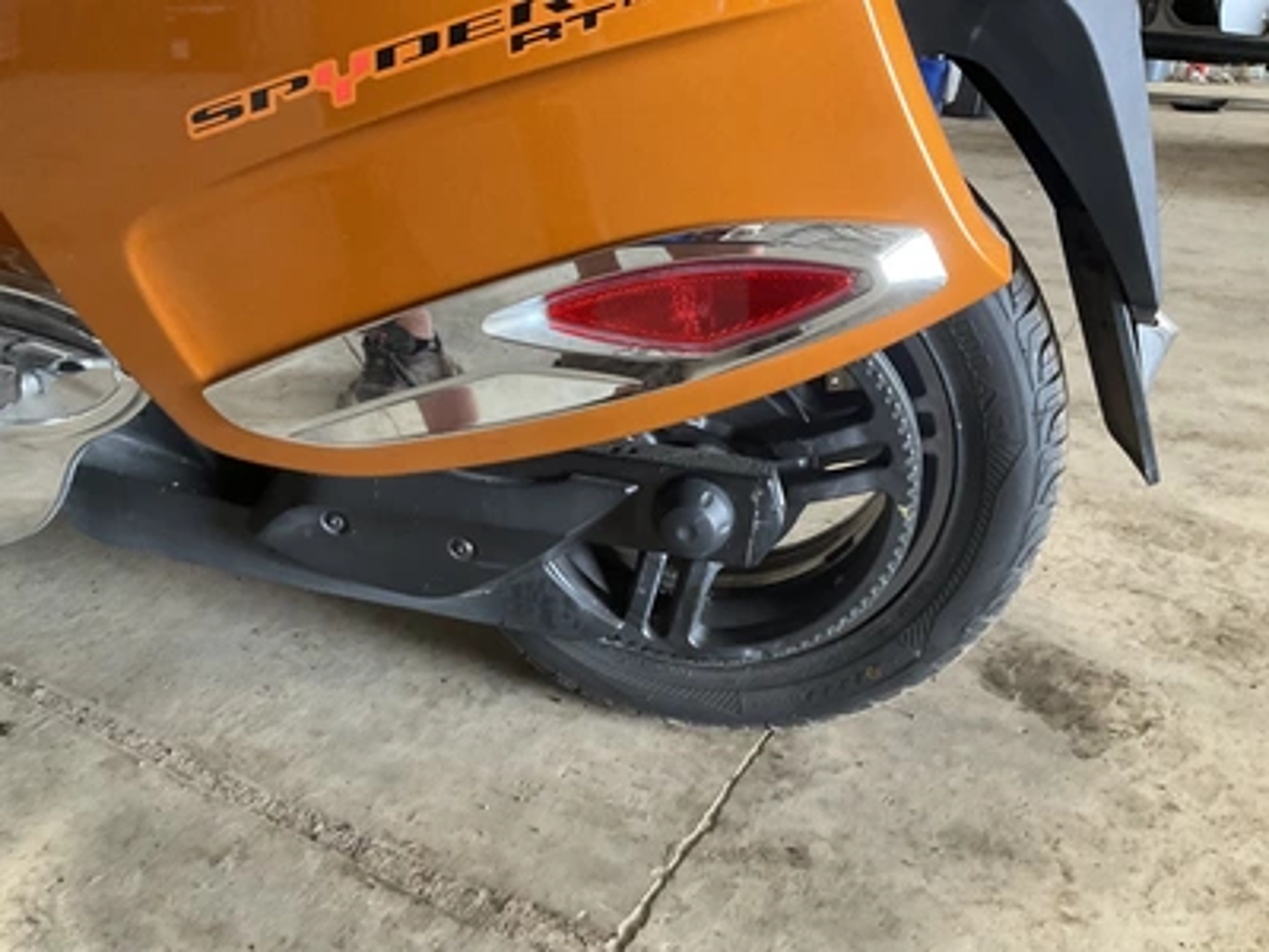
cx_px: 634
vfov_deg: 48.2
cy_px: 476
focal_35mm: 29
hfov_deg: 61.7
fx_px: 1063
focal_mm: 3
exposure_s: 1/60
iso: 160
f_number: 1.8
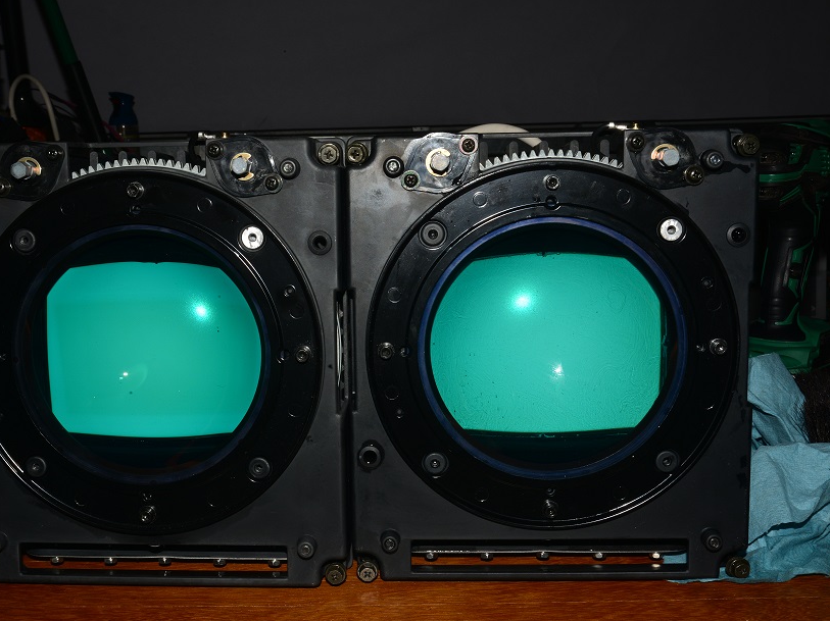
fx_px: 1174
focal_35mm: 49
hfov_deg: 38.9
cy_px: 312
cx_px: 364
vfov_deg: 29.7
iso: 250
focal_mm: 45
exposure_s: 1/125
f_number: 29
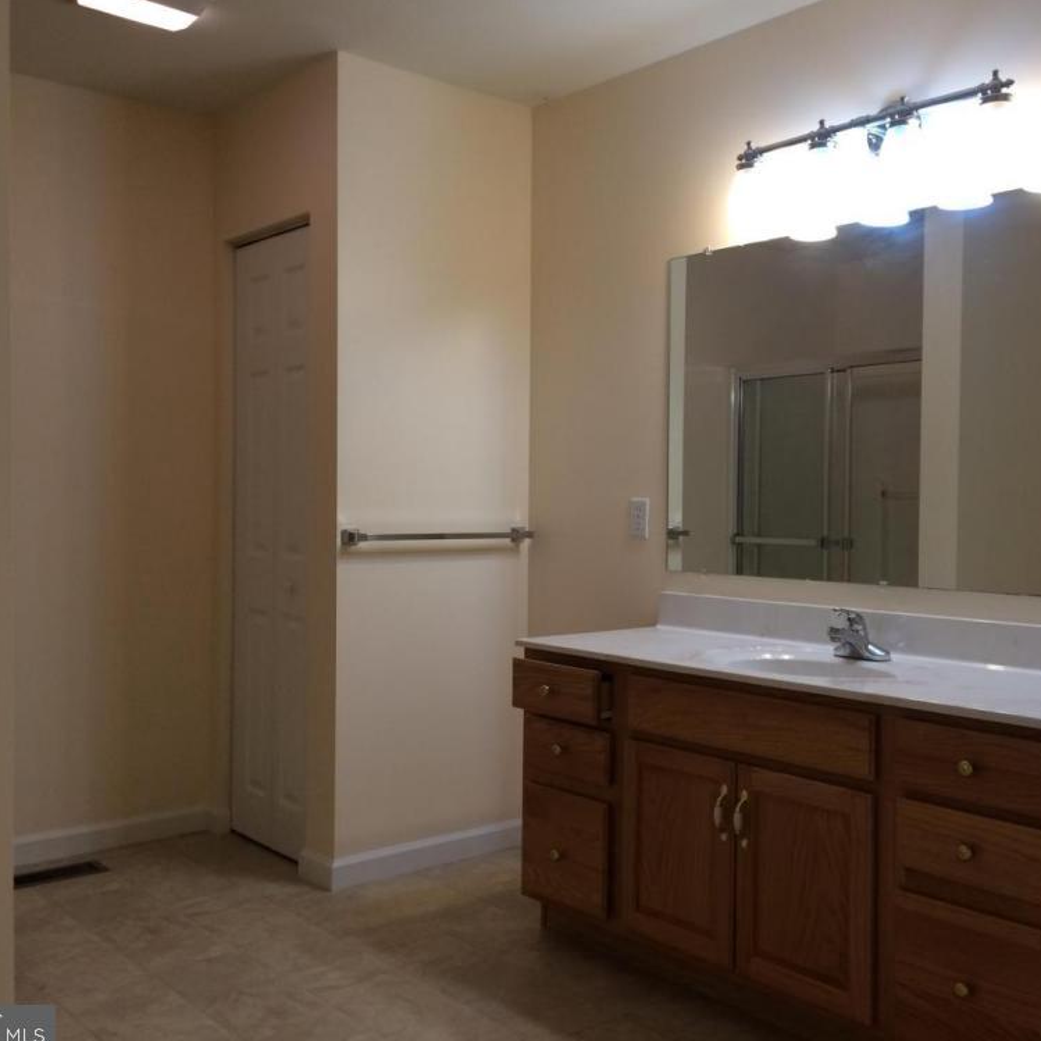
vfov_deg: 47.2
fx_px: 1191
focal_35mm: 35
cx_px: 594
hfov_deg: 47.1
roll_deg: +0.2
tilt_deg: -2.6
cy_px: 529
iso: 40
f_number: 2.2
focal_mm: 4.15
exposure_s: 1/30
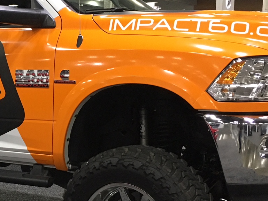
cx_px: 28
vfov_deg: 19.3
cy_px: 134
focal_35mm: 76
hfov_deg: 24.9
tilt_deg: -5.6
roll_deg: -0.3
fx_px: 588
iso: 160
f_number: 2.2
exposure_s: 1/30
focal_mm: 4.15
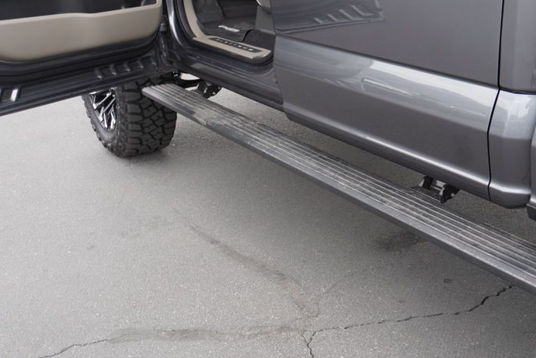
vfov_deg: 28.7
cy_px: 237
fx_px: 696
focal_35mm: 47
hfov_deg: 41.6
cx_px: 350
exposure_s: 1/160
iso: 200
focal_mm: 21
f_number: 4
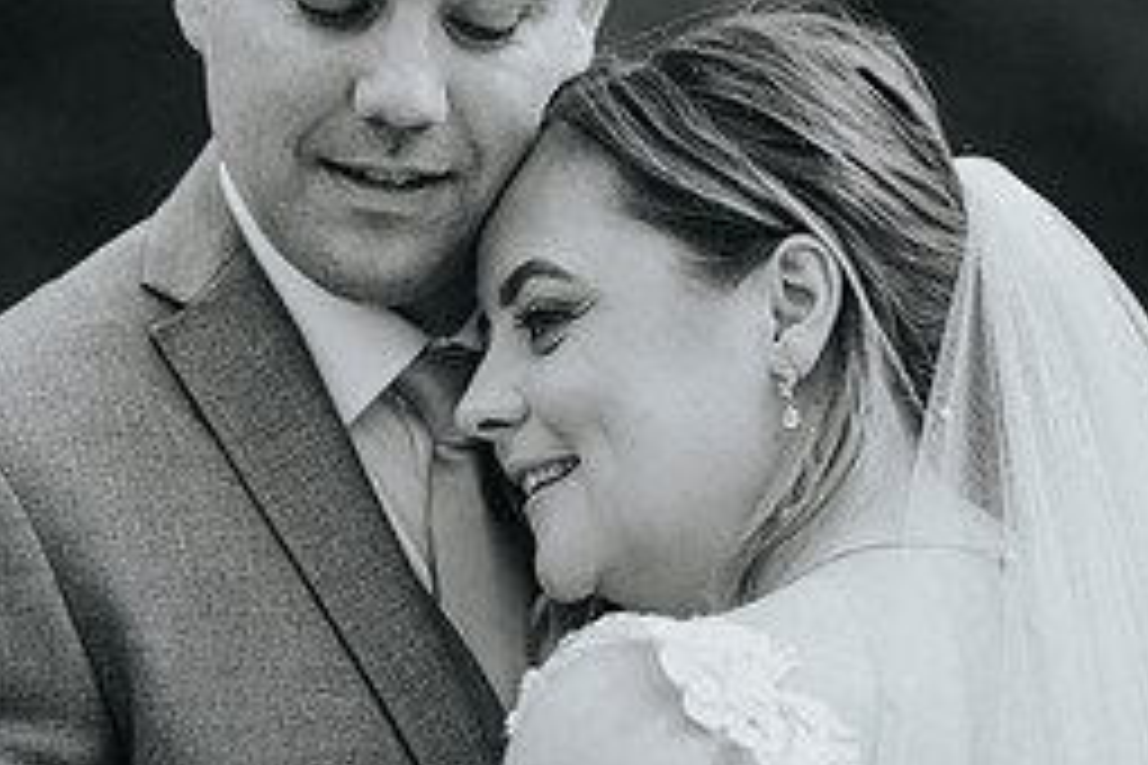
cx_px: 246
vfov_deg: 6.4
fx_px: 6792
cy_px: 297
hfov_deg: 9.6
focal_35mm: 213
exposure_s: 1/2000
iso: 100
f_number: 1.4
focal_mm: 85
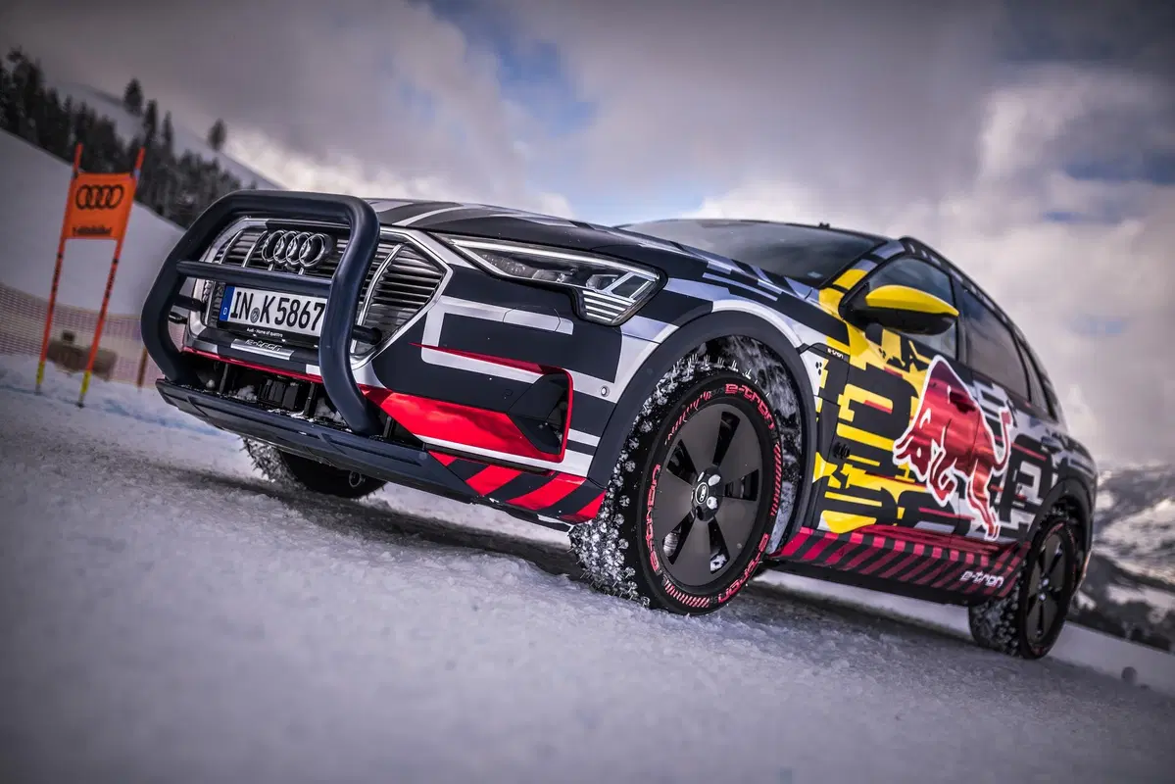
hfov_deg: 54.4
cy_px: 392
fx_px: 1143
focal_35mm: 35
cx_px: 588
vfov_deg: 37.9
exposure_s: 1/5000
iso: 100
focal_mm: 35
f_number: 2
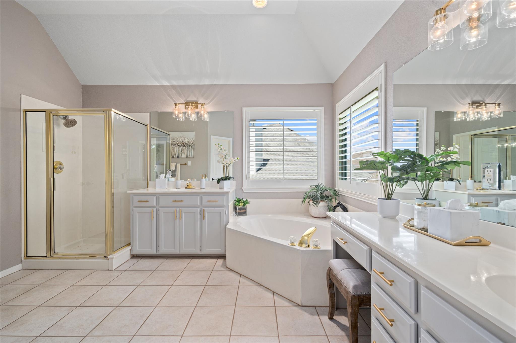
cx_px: 258
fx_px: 222
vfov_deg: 75.4
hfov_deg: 98.6
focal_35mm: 16
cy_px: 172
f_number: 8
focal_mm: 15.5
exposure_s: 1/20
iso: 800
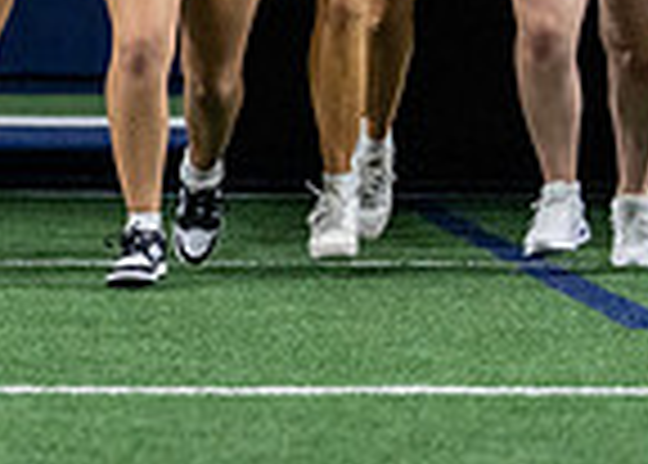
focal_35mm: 361
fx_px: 6647
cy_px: -139
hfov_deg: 5.6
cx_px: -96
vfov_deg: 4.0
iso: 3200
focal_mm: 70
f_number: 2.8
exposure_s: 1/1250
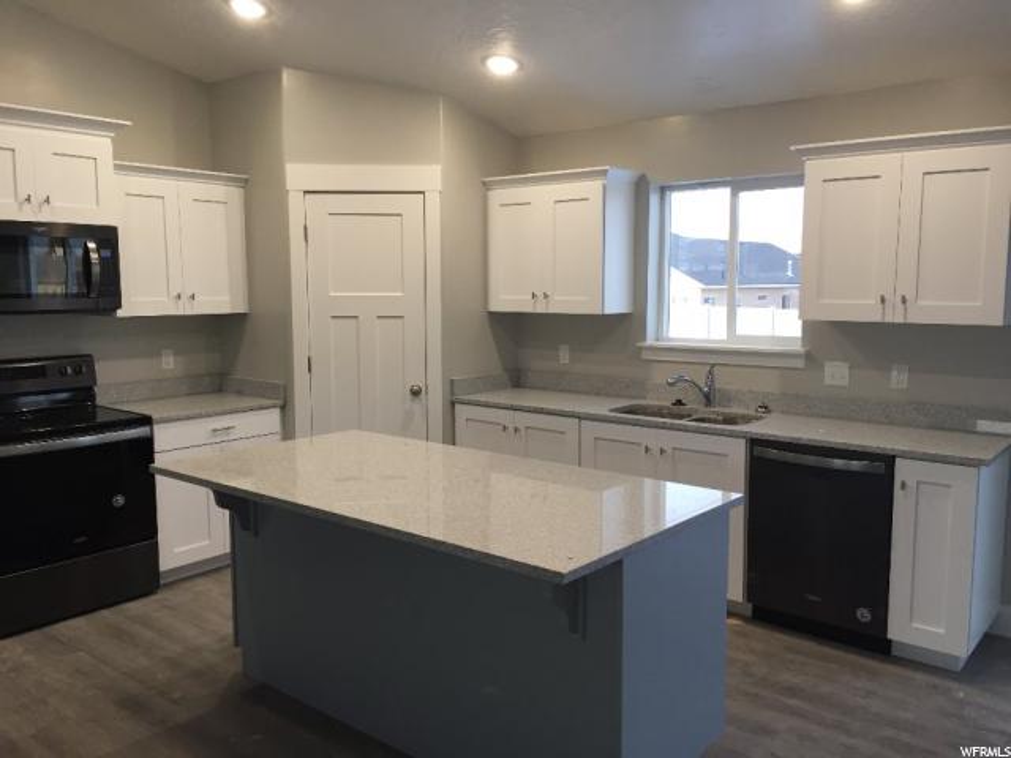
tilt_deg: -6.6
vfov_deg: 48.2
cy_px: 379
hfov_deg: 61.7
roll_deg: -0.2
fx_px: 847
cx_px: 506
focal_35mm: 29
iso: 50
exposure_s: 1/30
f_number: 2.2
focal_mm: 4.15
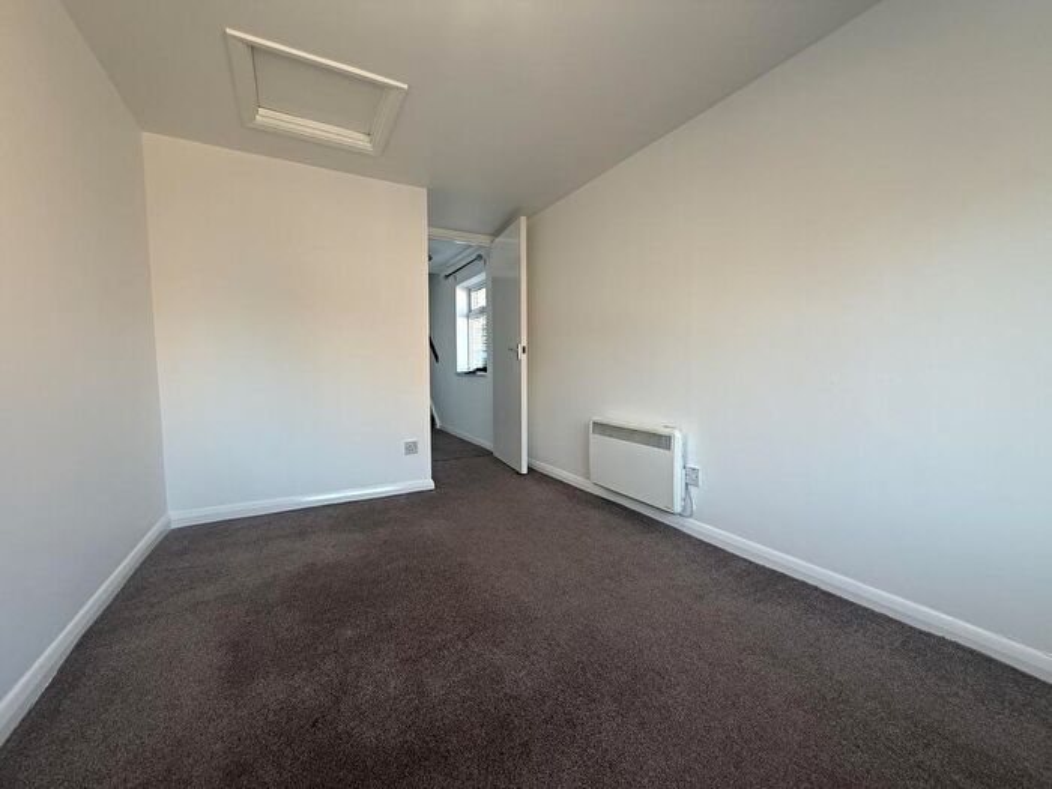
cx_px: 526
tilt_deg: -4.0
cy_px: 394
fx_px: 425
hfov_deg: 102.1
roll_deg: +0.2
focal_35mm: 14
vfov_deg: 85.7
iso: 100
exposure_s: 1/99
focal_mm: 2.22
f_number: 2.2
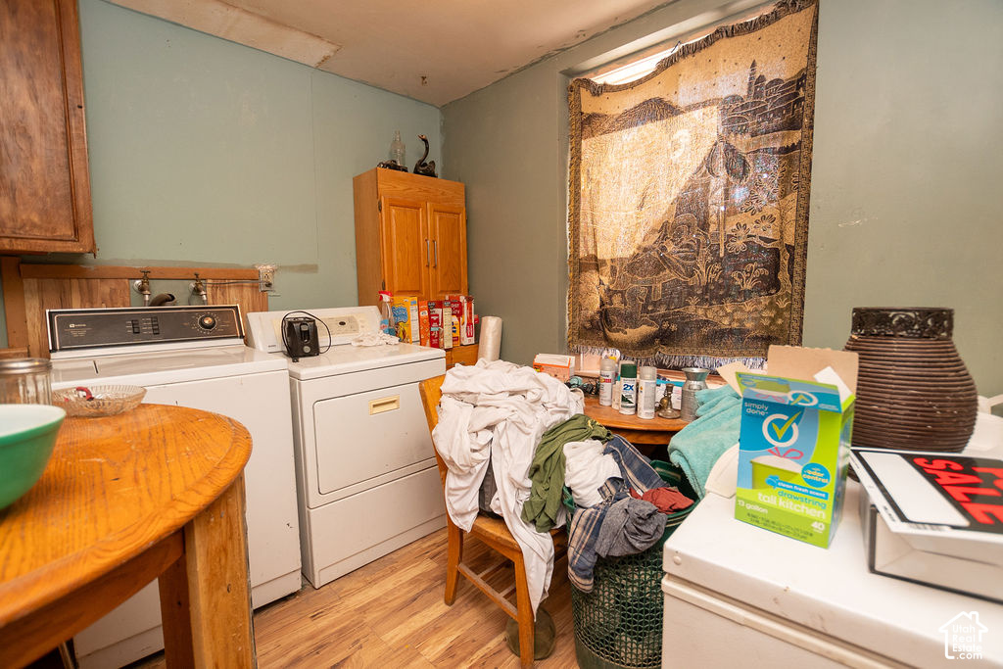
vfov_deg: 76.0
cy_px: 334
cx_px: 502
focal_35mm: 15
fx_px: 428
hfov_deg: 99.0
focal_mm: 10
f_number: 4
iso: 500
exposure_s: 1/200
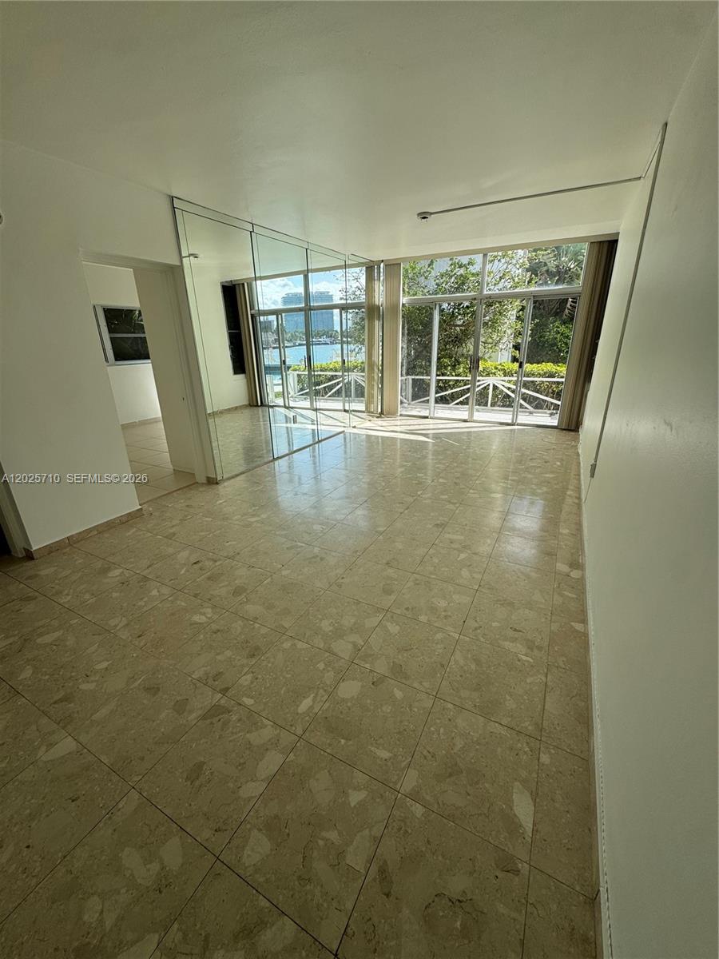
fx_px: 388
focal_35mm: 14
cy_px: 480
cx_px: 360
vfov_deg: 102.1
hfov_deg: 85.7
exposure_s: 1/910
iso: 50
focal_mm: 2.22
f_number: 2.2
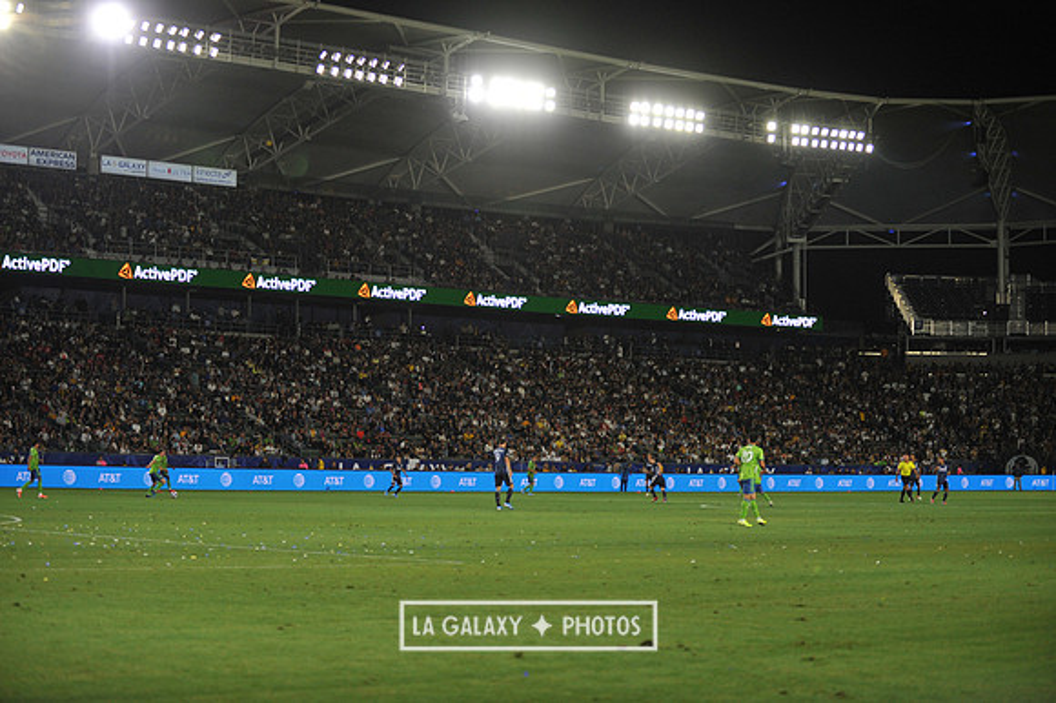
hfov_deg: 28.9
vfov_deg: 19.4
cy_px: 352
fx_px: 2052
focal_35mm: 70
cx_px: 528
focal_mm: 70
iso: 1600
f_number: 2.8
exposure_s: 1/1250
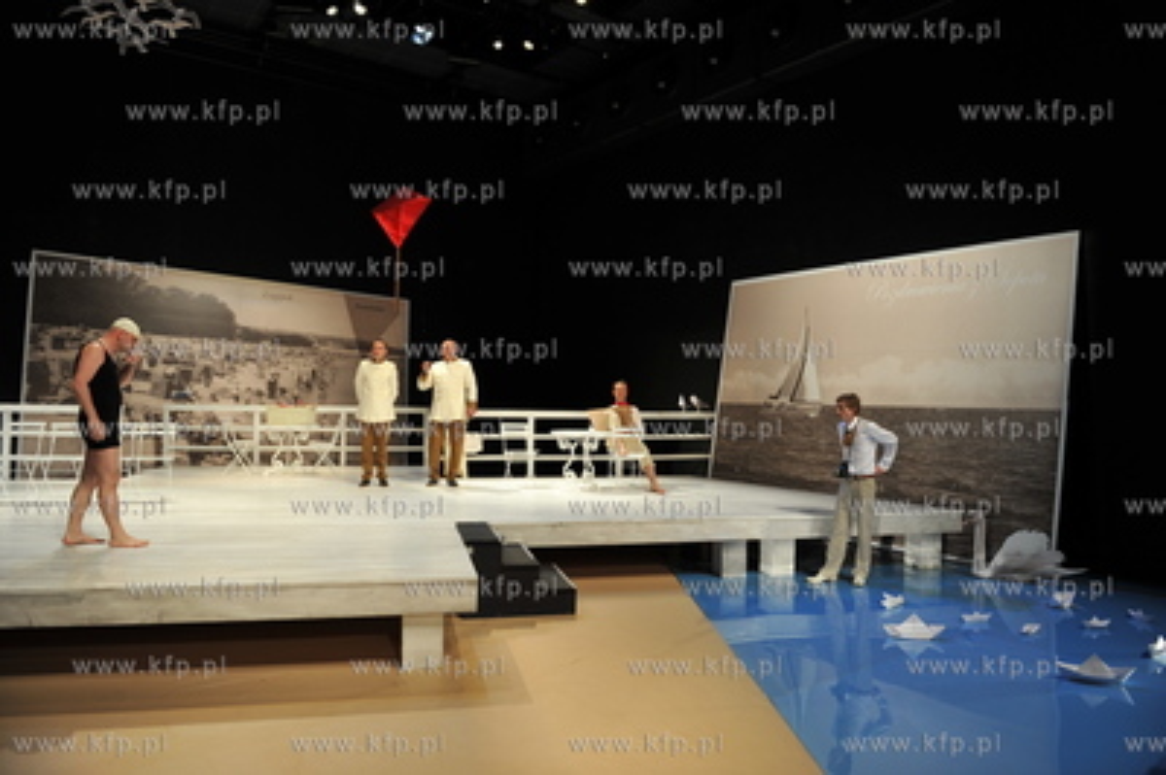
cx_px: 583
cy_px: 388
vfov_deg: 53.1
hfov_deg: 73.8
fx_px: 777
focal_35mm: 24
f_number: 2.8
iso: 400
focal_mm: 24
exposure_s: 1/160
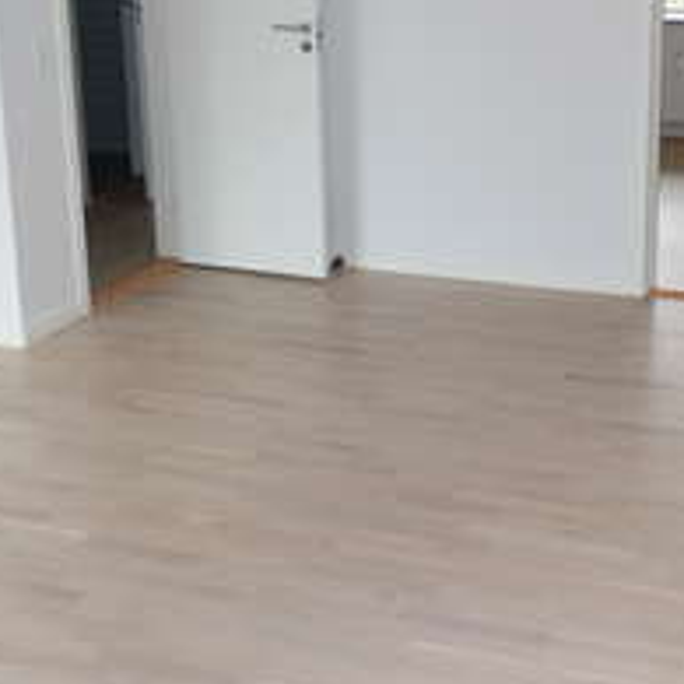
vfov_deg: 30.8
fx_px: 1230
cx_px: 431
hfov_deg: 30.9
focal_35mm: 55
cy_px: 207
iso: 200
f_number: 4.5
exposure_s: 1/40
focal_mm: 20
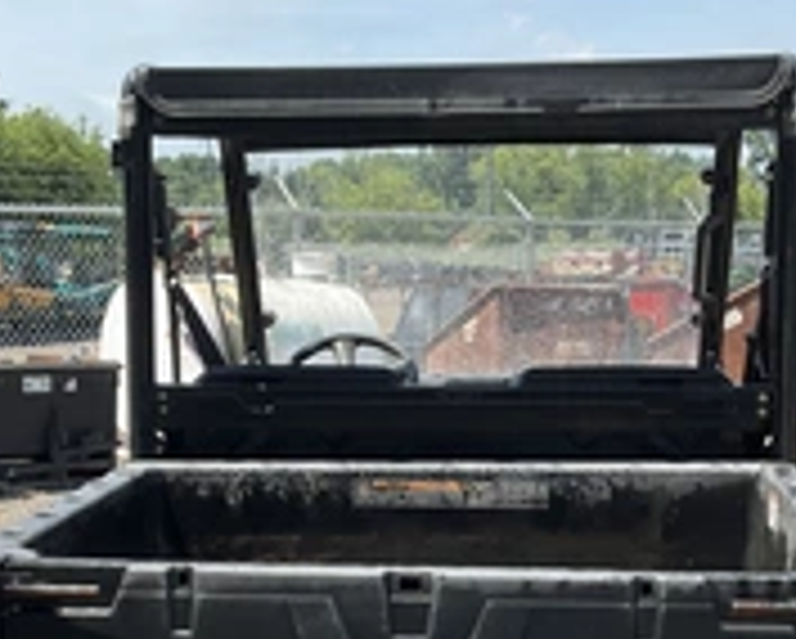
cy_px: 598
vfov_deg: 23.2
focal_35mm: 64
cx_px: 396
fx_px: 1509
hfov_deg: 29.5
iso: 25
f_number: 1.8
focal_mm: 3
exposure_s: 1/792
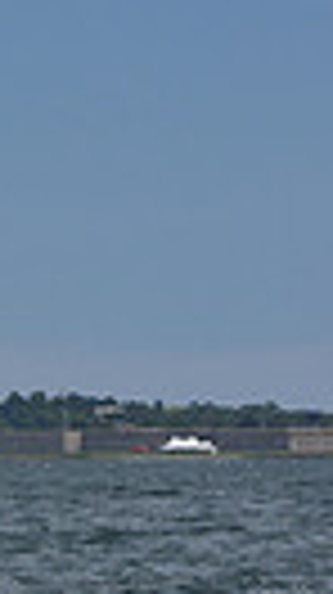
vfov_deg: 5.8
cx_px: -950
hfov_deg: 3.2
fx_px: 5807
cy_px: 70
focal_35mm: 369
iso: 320
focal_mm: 80
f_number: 8
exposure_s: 1/800
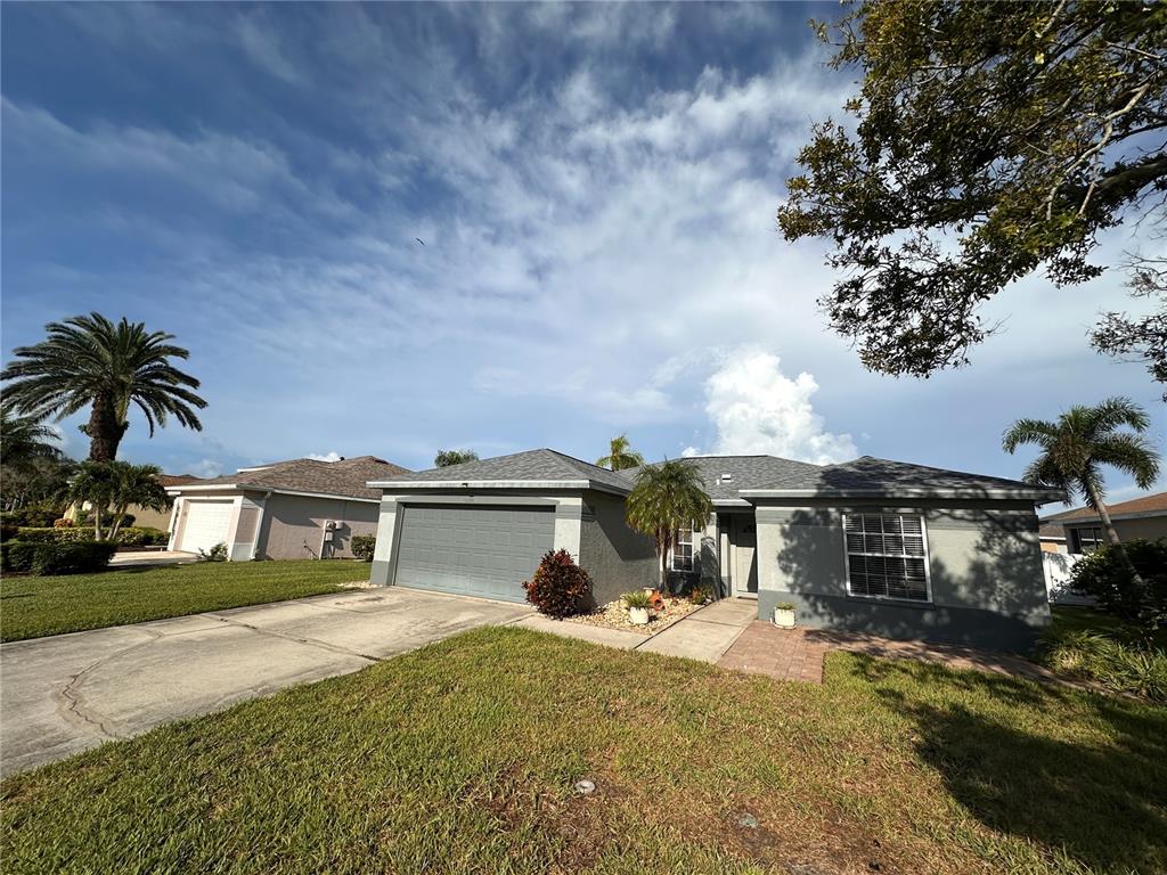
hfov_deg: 102.1
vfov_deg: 85.7
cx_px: 584
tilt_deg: +11.4
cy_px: 438
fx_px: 472
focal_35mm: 14
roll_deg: -3.6
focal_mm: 2.22
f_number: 2.2
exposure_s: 1/5051
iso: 50
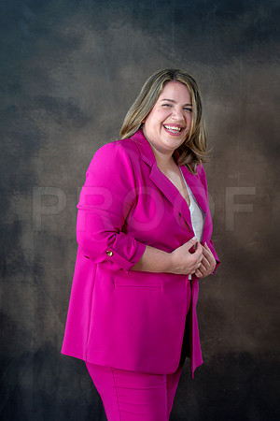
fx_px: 1225
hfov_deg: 13.0
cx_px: 140
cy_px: 210
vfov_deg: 19.5
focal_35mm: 105
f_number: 4.5
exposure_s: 1/100
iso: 400
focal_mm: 105
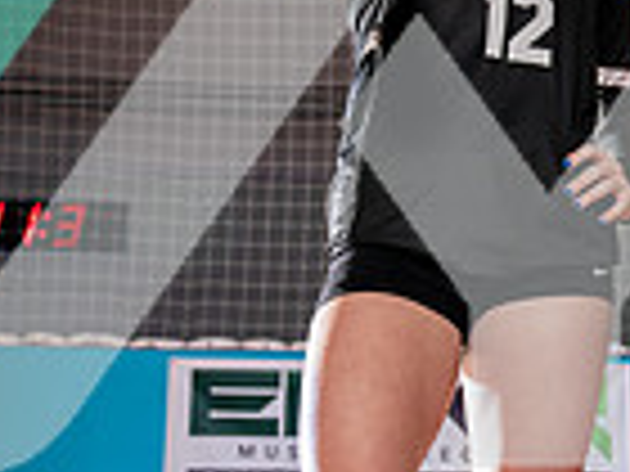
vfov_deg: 10.6
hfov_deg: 13.7
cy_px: 232
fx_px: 2548
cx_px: 734
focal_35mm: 140
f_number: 4.5
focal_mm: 34
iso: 250
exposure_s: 1/200
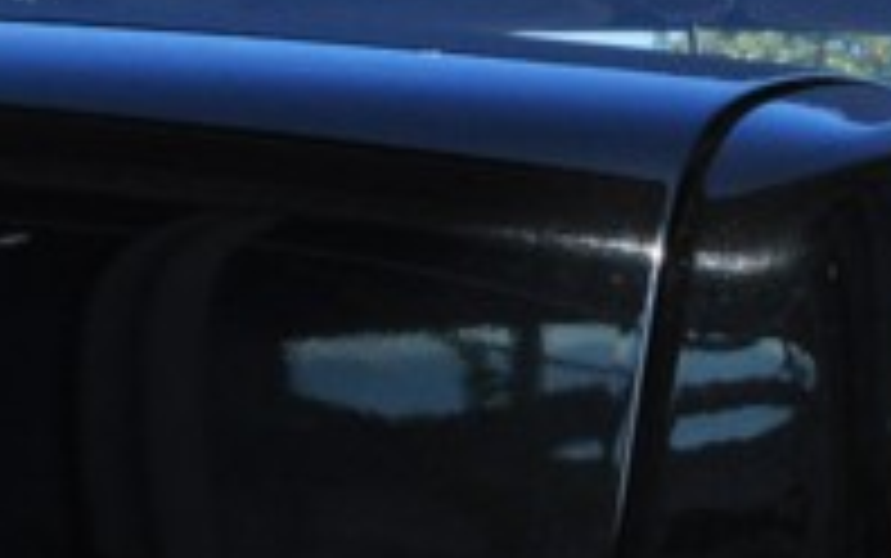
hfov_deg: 17.5
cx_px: 1174
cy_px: 695
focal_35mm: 111
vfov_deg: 11.5
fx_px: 2697
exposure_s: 1/200
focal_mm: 18
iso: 800
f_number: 22
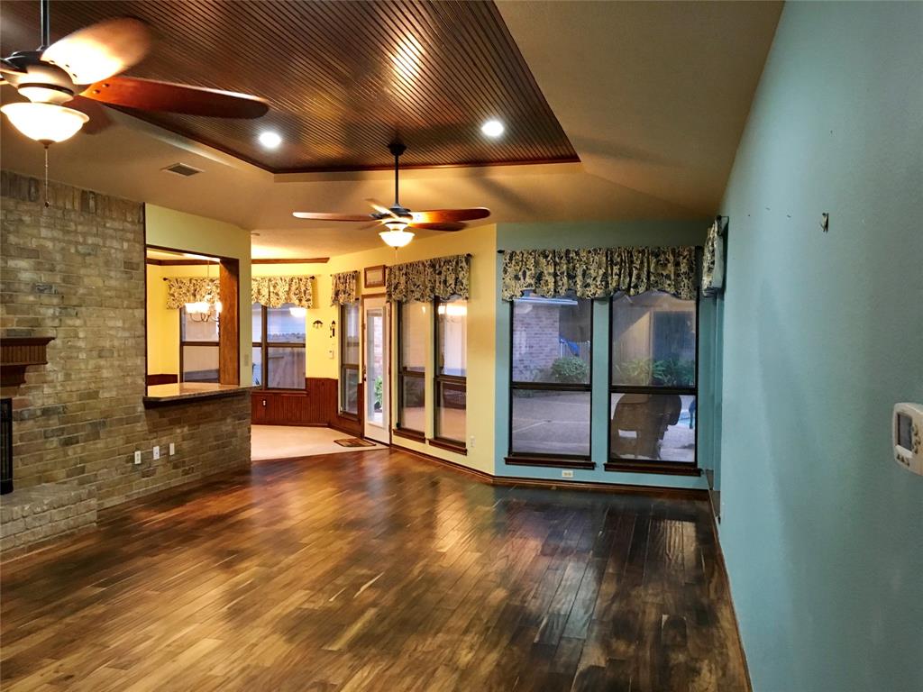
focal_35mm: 29
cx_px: 462
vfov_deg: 48.2
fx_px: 773
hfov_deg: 61.7
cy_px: 346
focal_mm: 4.15
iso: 200
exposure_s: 1/24
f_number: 2.2
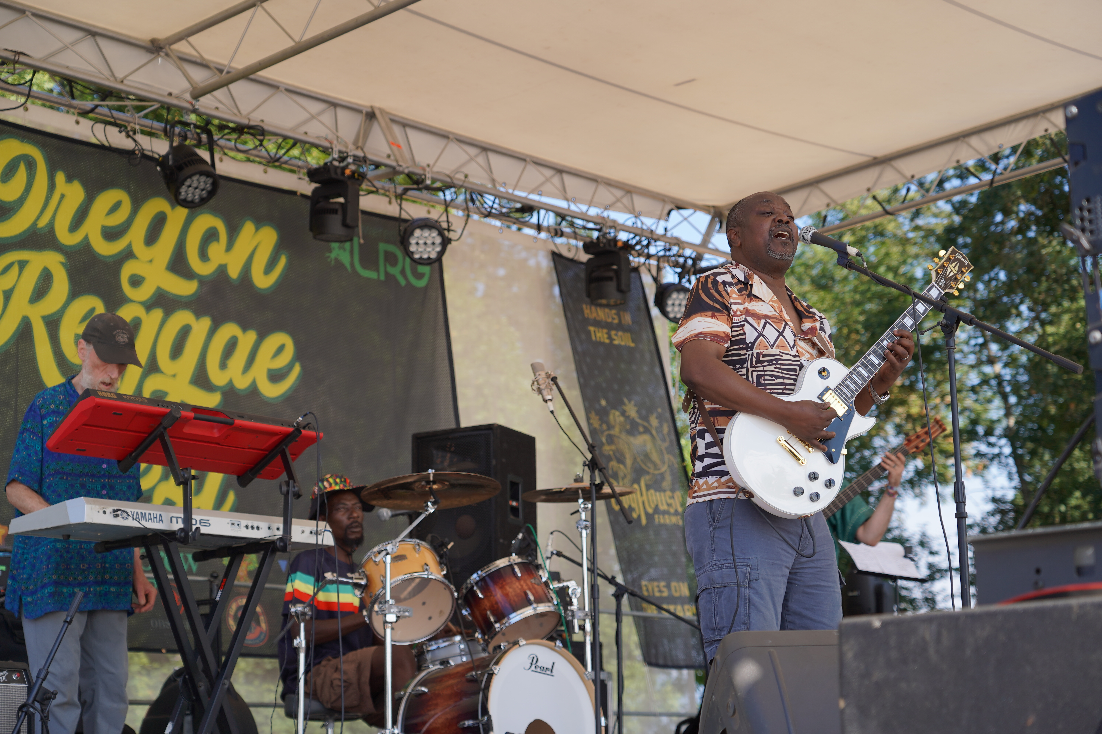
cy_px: 367
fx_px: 2173
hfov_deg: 28.5
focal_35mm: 71
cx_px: 551
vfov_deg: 19.2
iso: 100
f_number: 4.5
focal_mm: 71
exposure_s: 1/320
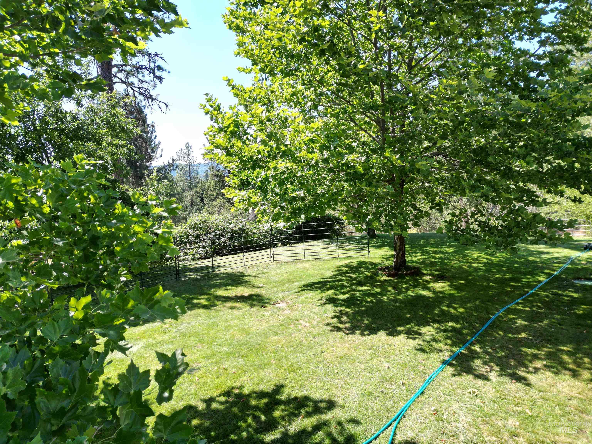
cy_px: 222
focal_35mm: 24
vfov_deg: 56.8
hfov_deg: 71.6
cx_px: 296
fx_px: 410
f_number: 1.7
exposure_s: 1/800
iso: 100
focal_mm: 6.72
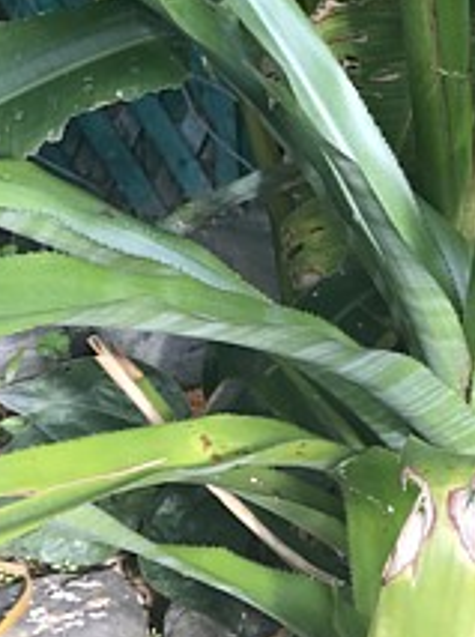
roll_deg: +1.2
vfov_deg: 24.5
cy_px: 167
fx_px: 1450
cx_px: 481
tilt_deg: -15.7
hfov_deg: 18.1
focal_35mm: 79
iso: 20
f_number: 1.8
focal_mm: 3.99
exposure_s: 1/119
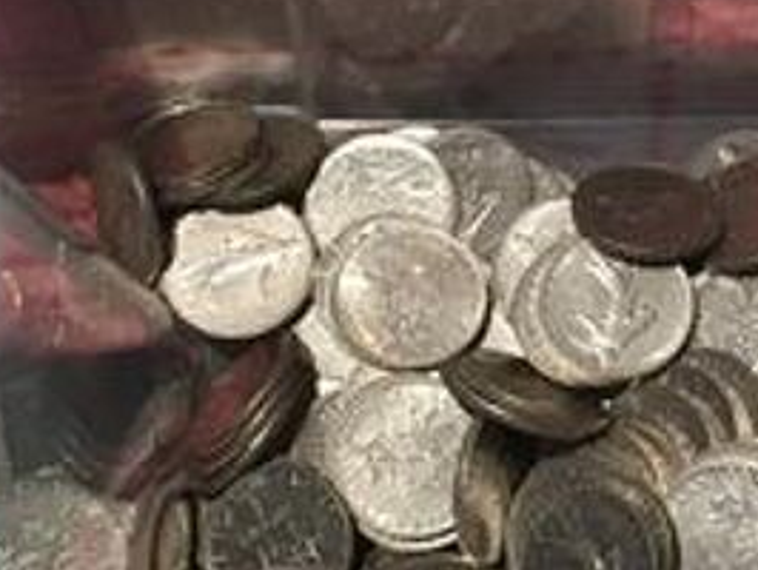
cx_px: 838
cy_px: 276
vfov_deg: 13.6
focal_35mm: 109
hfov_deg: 17.4
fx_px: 2389
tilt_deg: -57.8
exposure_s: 1/33
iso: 100
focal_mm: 4.15
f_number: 2.2
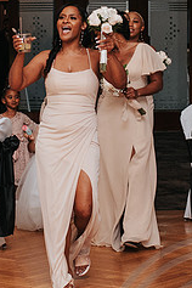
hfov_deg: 8.0
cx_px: 75
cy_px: 65
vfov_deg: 11.9
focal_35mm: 172
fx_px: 1376
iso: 1000
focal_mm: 35
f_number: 3.2
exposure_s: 1/200
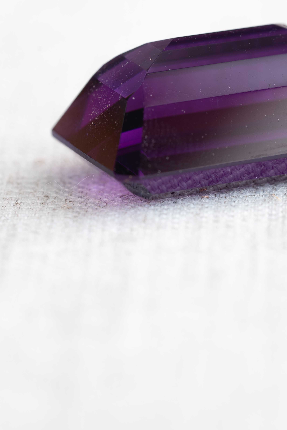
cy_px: 142
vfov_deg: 12.1
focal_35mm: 169
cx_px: 220
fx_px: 2021
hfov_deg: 8.1
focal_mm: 90
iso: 100
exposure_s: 1/8
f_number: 8
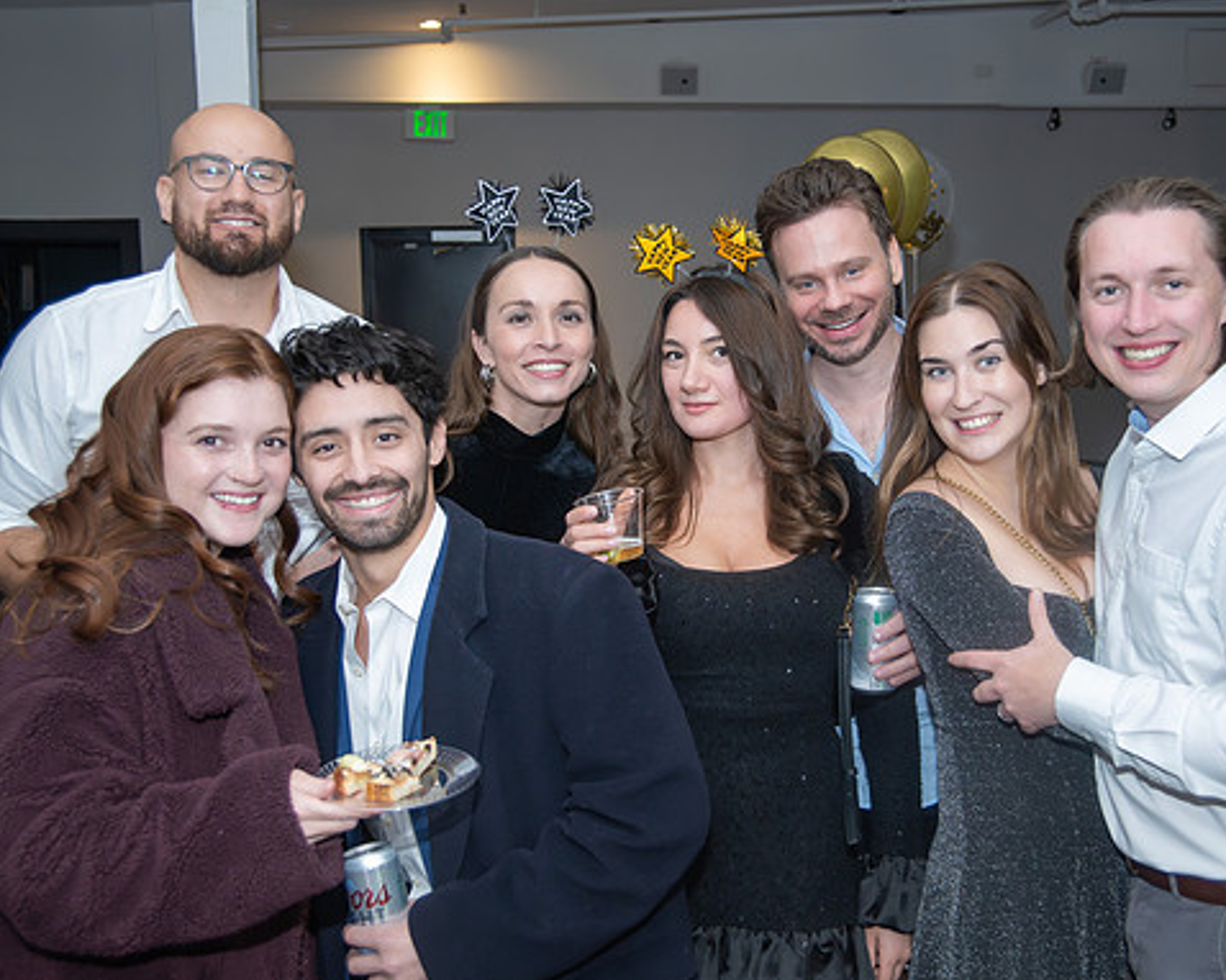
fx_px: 1523
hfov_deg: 43.7
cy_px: 489
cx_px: 703
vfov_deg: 35.7
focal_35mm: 42
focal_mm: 35
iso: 2500
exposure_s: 1/160
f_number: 4.5
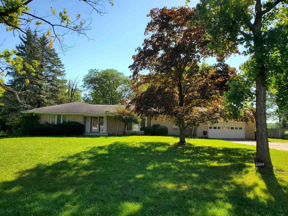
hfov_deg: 67.3
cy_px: 108
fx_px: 216
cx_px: 144
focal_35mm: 26
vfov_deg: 53.1
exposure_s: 1/968
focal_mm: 4.3
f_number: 2.4
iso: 50
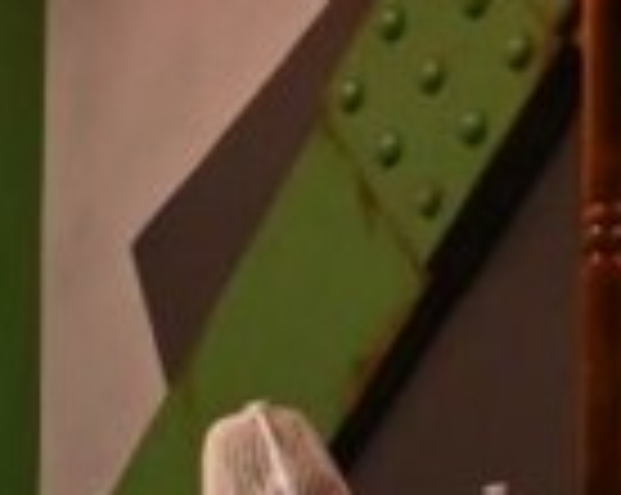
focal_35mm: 186
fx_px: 3414
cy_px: 774
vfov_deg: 8.1
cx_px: -1714
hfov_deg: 7.7
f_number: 3.5
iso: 1600
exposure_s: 1/25
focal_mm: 16
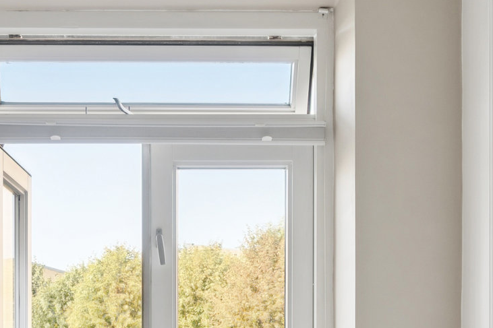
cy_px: 401
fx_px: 1068
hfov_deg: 25.8
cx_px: 158
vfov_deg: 16.7
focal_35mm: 78
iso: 160
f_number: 9
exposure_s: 1/25
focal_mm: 19
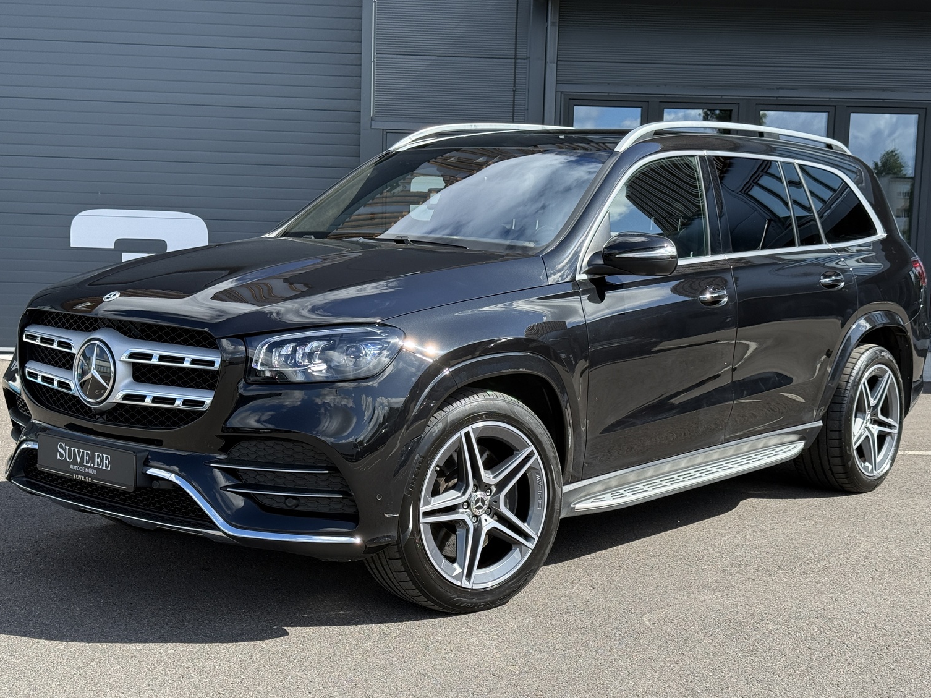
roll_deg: -1.5
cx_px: 463
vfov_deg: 28.5
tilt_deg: -5.6
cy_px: 364
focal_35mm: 51
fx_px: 1371
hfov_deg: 37.5
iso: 64
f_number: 1.78
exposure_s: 1/1403
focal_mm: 6.76
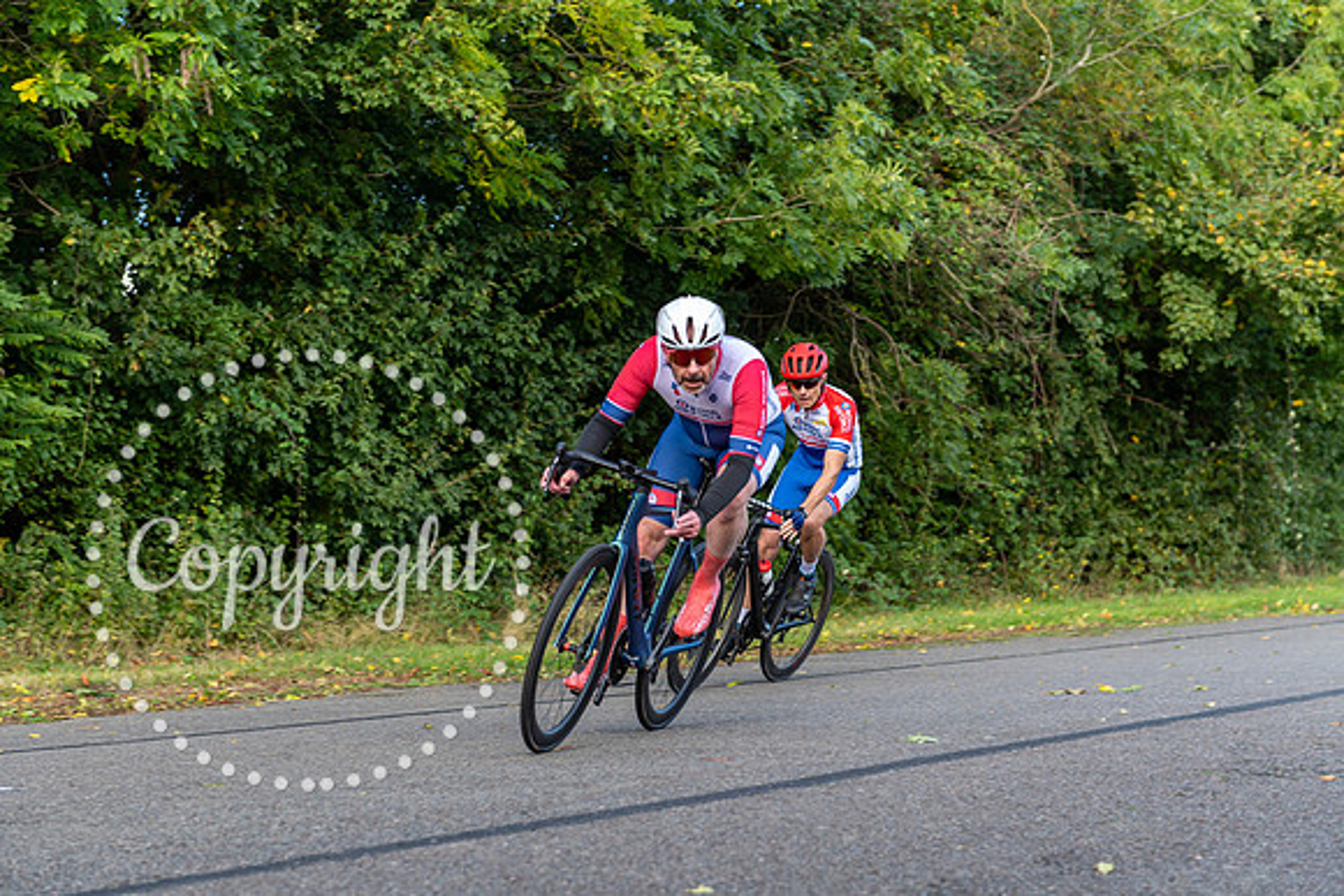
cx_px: 672
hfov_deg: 30.5
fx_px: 2464
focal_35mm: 66
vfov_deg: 20.6
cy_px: 448
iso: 200
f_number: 3.5
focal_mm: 66
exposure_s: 1/320
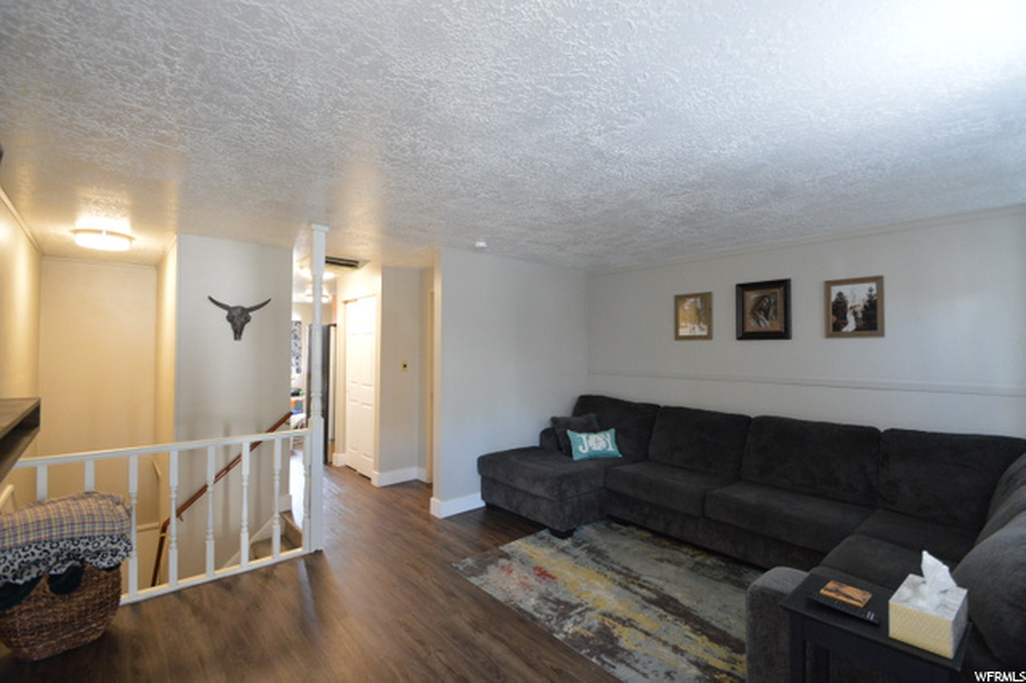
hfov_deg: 100.4
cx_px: 513
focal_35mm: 15
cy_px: 342
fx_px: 427
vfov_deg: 77.3
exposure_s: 1/60
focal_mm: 10
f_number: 3.5
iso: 2000
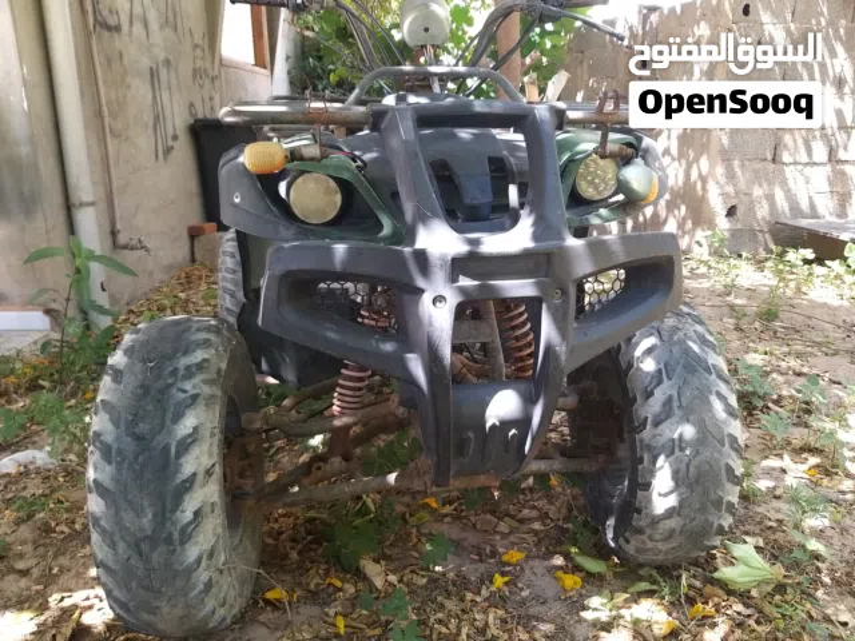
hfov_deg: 65.3
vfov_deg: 51.4
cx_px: 428
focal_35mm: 27
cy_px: 320
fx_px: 667
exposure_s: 1/100
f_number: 1.7
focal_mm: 3.93
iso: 50
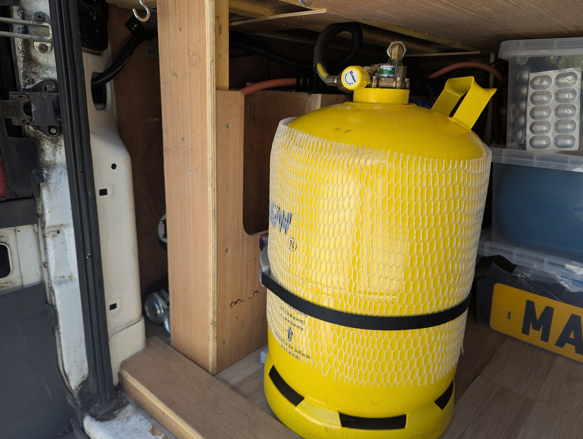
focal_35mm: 25
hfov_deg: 69.3
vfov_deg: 55.0
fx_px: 422
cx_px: 285
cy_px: 215
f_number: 1.85
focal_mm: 6.81
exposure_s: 1/271
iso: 45
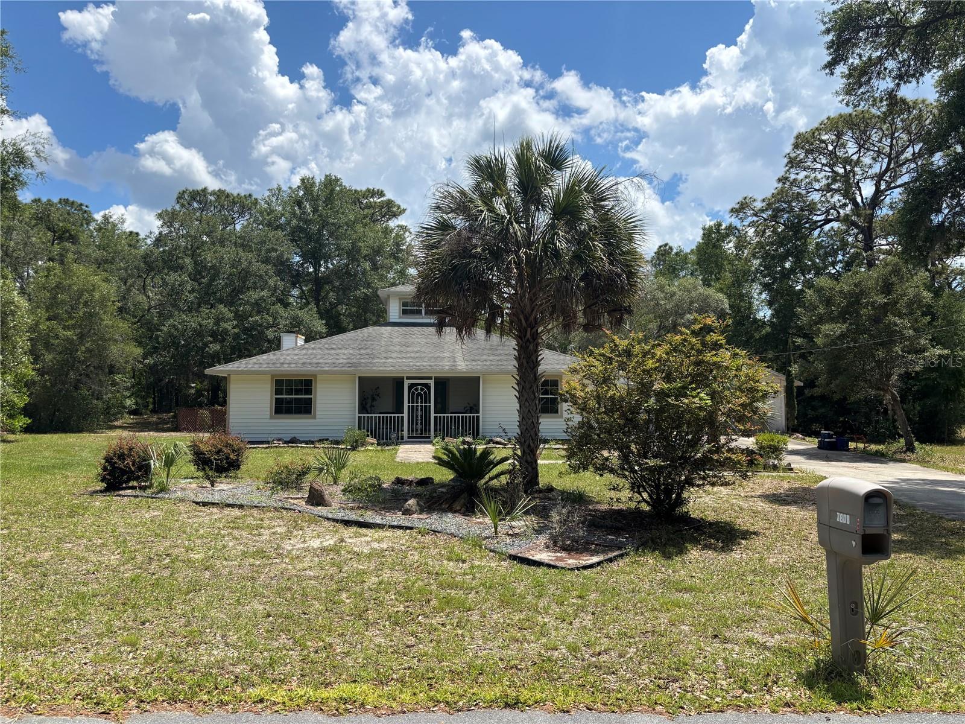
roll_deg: +0.4
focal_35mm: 26
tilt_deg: +4.2
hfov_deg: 67.3
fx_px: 725
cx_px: 482
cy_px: 362
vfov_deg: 53.1
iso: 50
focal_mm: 5.96
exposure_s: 1/3534
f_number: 1.6
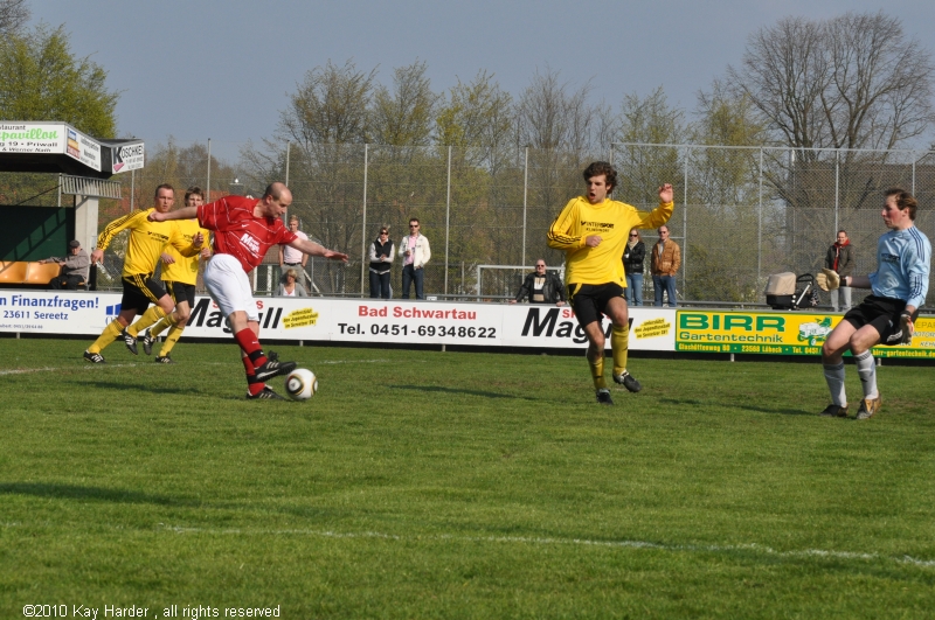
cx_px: 468
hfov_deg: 11.8
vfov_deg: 7.9
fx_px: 4513
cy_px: 310
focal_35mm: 174
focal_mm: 116
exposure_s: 1/1000
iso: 800
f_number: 13
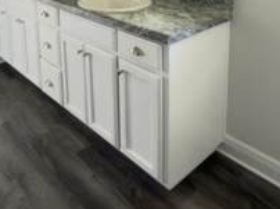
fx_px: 307
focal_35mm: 38
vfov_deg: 32.9
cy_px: -21
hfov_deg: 48.5
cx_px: 104
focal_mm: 2.22
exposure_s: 1/24
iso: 400
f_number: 2.2
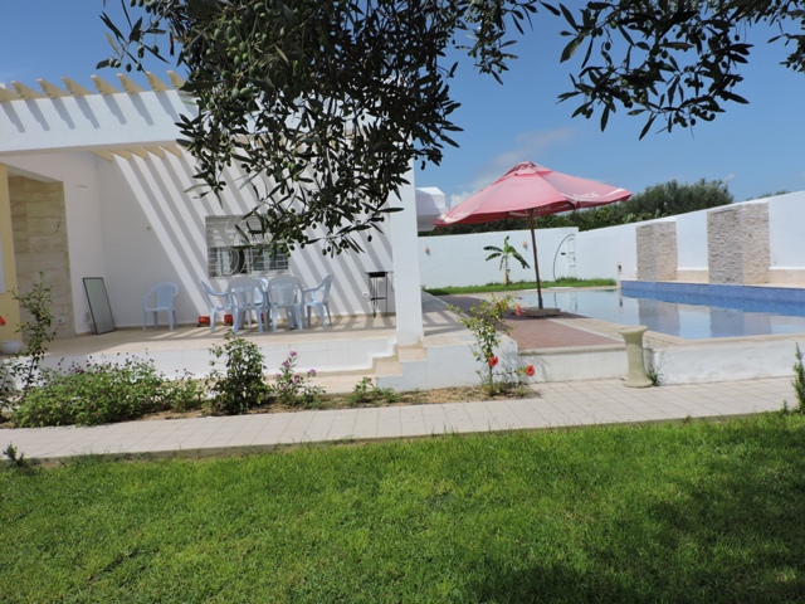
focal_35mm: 24
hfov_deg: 71.6
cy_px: 302
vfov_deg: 56.8
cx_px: 402
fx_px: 558
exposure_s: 1/1250
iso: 100
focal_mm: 4.3
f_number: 4.2
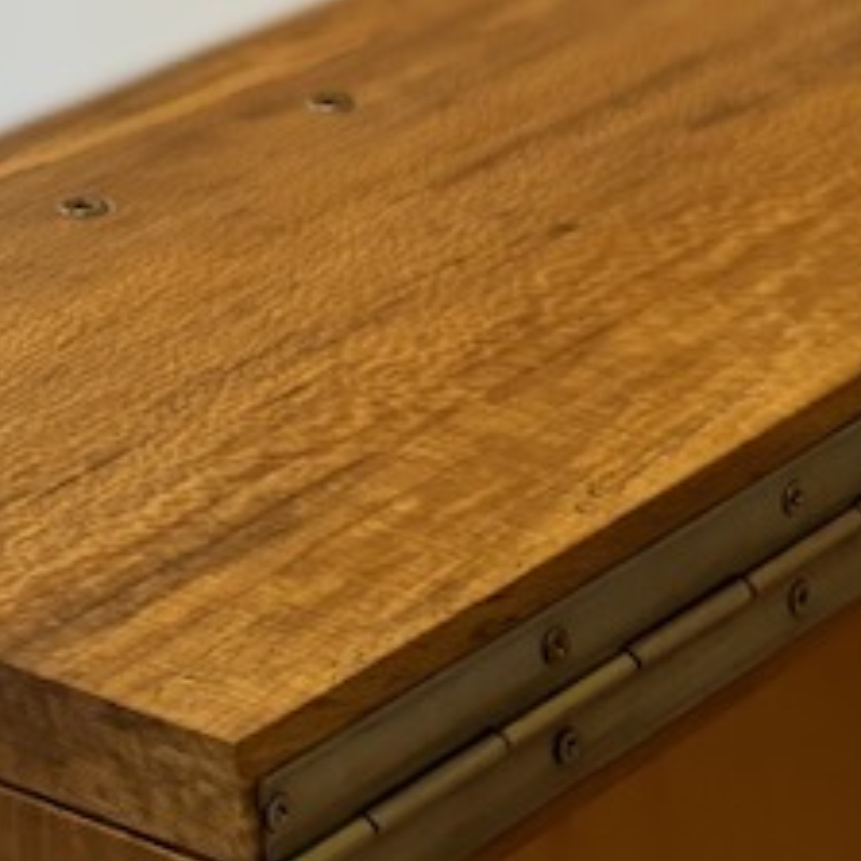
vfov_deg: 12.2
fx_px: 3715
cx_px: 1228
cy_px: 1544
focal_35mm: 132
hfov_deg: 12.7
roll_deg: -2.4
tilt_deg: -40.6
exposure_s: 1/60
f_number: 1.6
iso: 200
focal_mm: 5.96
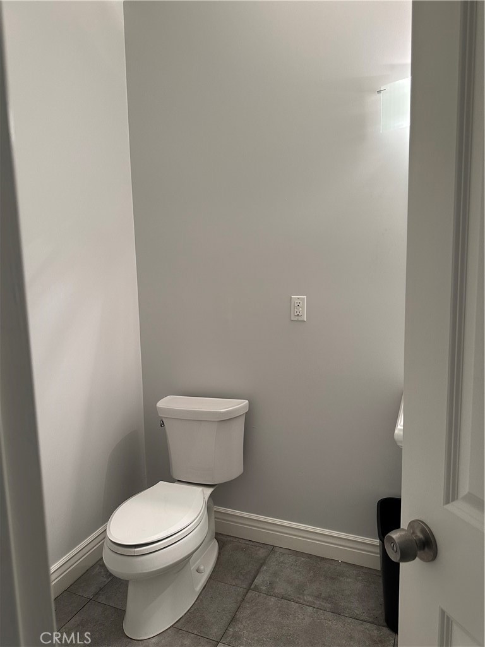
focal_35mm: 24
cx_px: 242
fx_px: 448
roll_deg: +0.3
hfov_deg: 56.8
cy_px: 324
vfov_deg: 71.6
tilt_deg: -7.1
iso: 200
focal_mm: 6.86
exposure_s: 1/120
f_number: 1.78
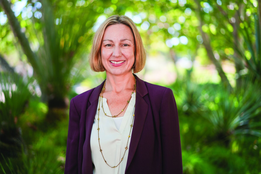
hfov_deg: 36.2
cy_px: 87
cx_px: 130
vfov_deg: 24.6
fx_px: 399
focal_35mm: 55
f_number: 1.8
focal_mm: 55
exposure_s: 1/250
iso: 100
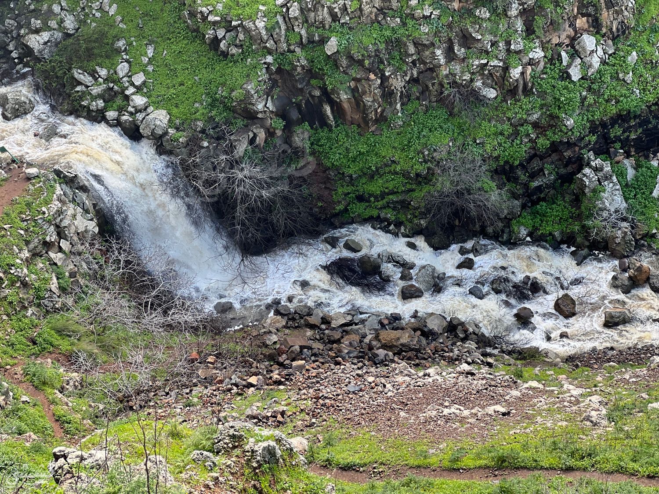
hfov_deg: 25.3
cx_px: 330
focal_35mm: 77
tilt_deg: -38.0
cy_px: 247
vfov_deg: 19.1
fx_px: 1466
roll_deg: +20.2
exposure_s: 1/121
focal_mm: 9
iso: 50
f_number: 2.8
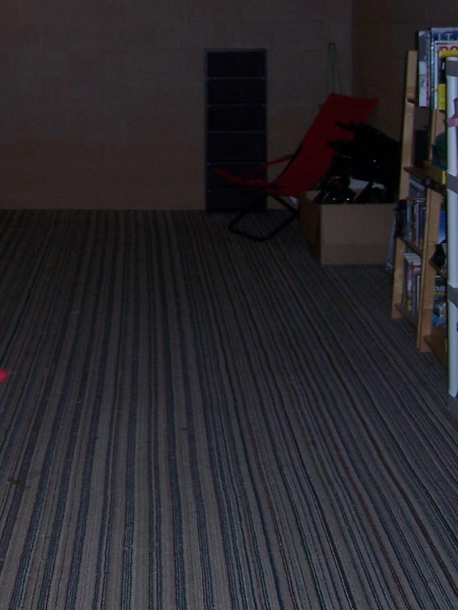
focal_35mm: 74
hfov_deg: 19.7
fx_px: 1306
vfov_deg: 25.5
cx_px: 90
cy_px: 53
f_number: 2.8
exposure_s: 1/60
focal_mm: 6.3
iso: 80
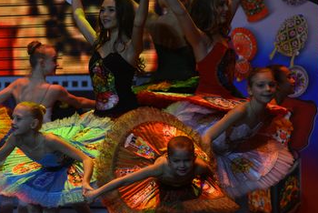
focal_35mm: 269
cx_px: 116
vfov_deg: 5.1
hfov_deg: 7.6
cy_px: 123
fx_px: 2378
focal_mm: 135
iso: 3200
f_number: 2.8
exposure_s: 1/1600
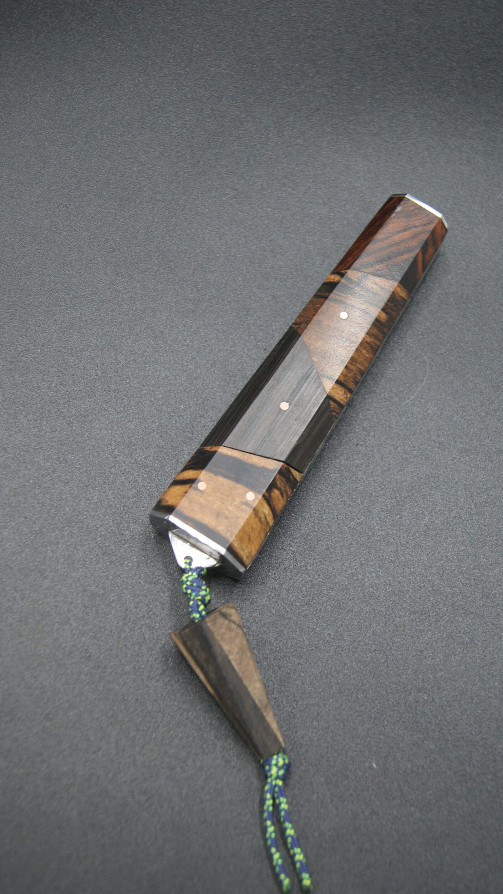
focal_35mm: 45
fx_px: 1067
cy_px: 453
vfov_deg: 45.5
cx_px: 295
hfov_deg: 26.5
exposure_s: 1/50
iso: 125
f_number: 4.5
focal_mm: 28
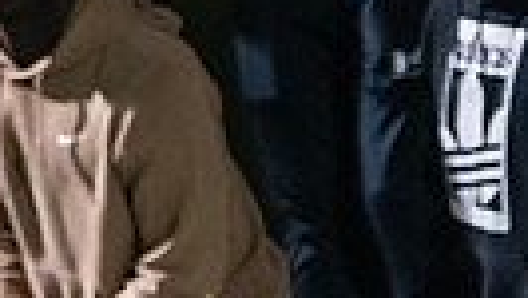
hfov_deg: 4.0
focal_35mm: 532
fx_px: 7453
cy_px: -46
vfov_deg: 2.3
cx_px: -548
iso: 8000
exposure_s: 1/400
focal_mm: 116
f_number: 2.8
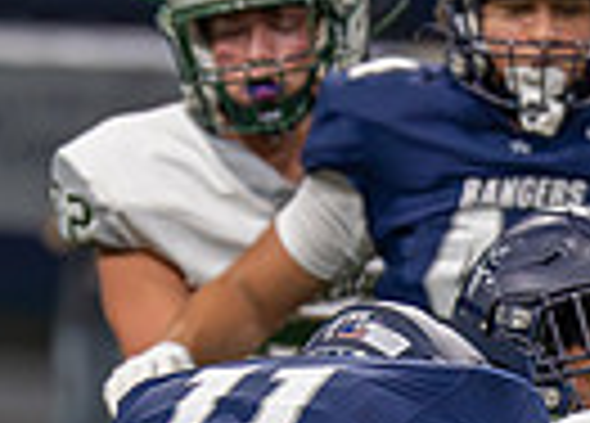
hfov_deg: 2.2
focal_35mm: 914
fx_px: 15339
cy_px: 798
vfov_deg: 1.6
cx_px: 540
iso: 4000
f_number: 2.8
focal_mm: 144
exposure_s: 1/1600
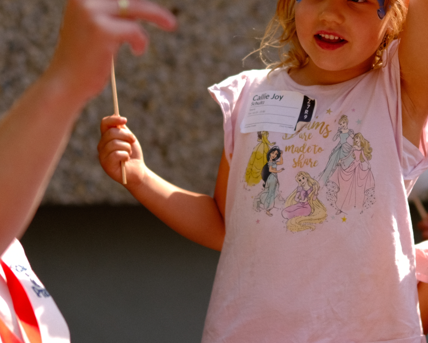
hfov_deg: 9.1
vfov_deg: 7.3
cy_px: 120
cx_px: 325
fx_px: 2699
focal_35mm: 213
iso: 80
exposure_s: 1/2500
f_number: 1.4
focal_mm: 56
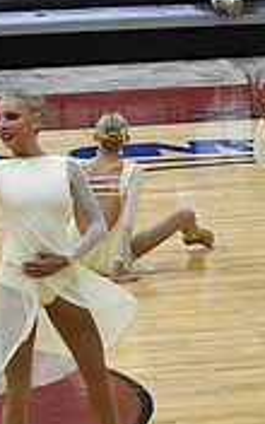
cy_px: 196
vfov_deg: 6.0
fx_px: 4079
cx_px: 662
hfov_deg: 3.7
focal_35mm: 353
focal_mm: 70
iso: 5000
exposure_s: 1/500
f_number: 4
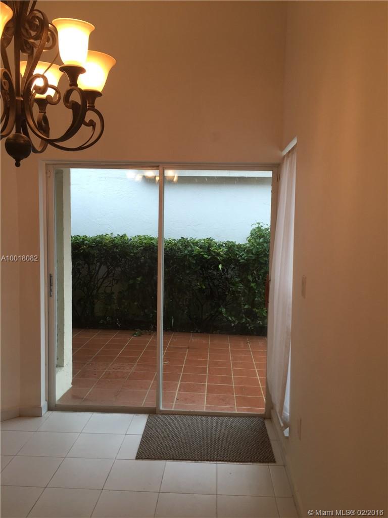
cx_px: 194
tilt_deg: -4.1
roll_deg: -1.4
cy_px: 259
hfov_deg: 48.2
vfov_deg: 61.7
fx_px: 433
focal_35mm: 29
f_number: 2.2
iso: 40
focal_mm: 4.15
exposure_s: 1/60
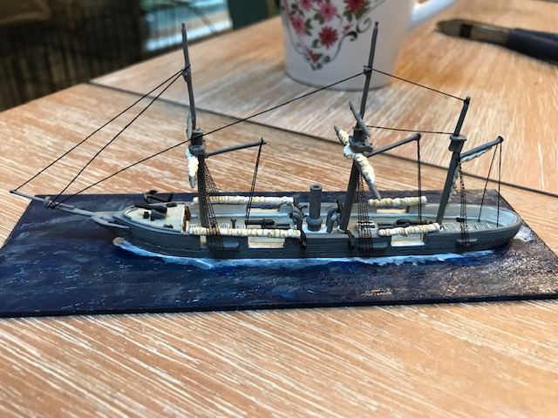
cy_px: 209
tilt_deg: -32.1
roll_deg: -2.8
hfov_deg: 63.4
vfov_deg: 49.7
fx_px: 451
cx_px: 279
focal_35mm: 28
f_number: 1.8
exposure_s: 1/15
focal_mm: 3.99
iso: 40
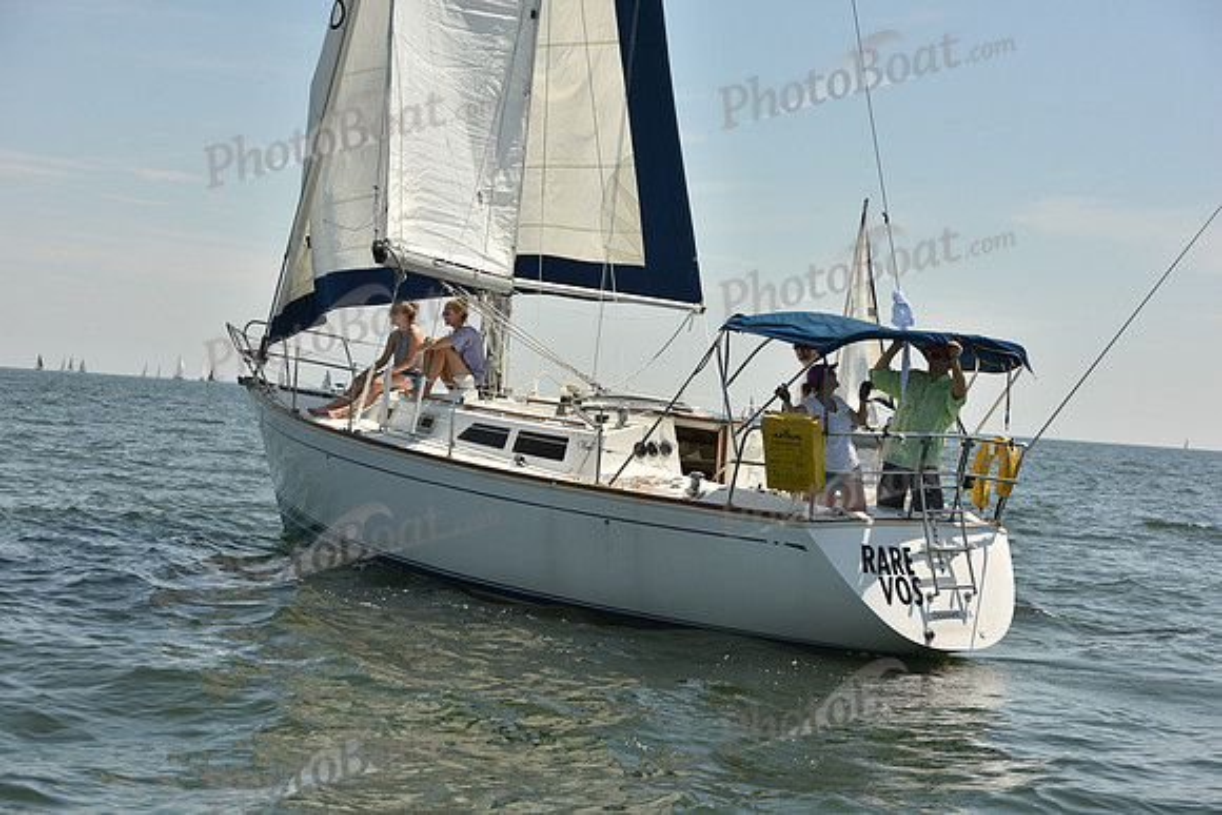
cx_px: 611
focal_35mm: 70
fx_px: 2377
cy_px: 408
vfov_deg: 19.5
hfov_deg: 28.8
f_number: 8
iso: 320
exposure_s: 1/1600
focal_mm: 70
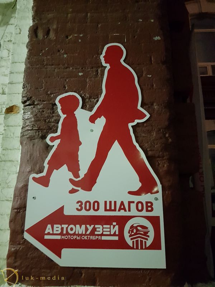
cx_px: 108
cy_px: 144
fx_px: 215
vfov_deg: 67.3
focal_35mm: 26
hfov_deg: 53.1
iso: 1250
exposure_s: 1/10
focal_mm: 4.3
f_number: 1.7
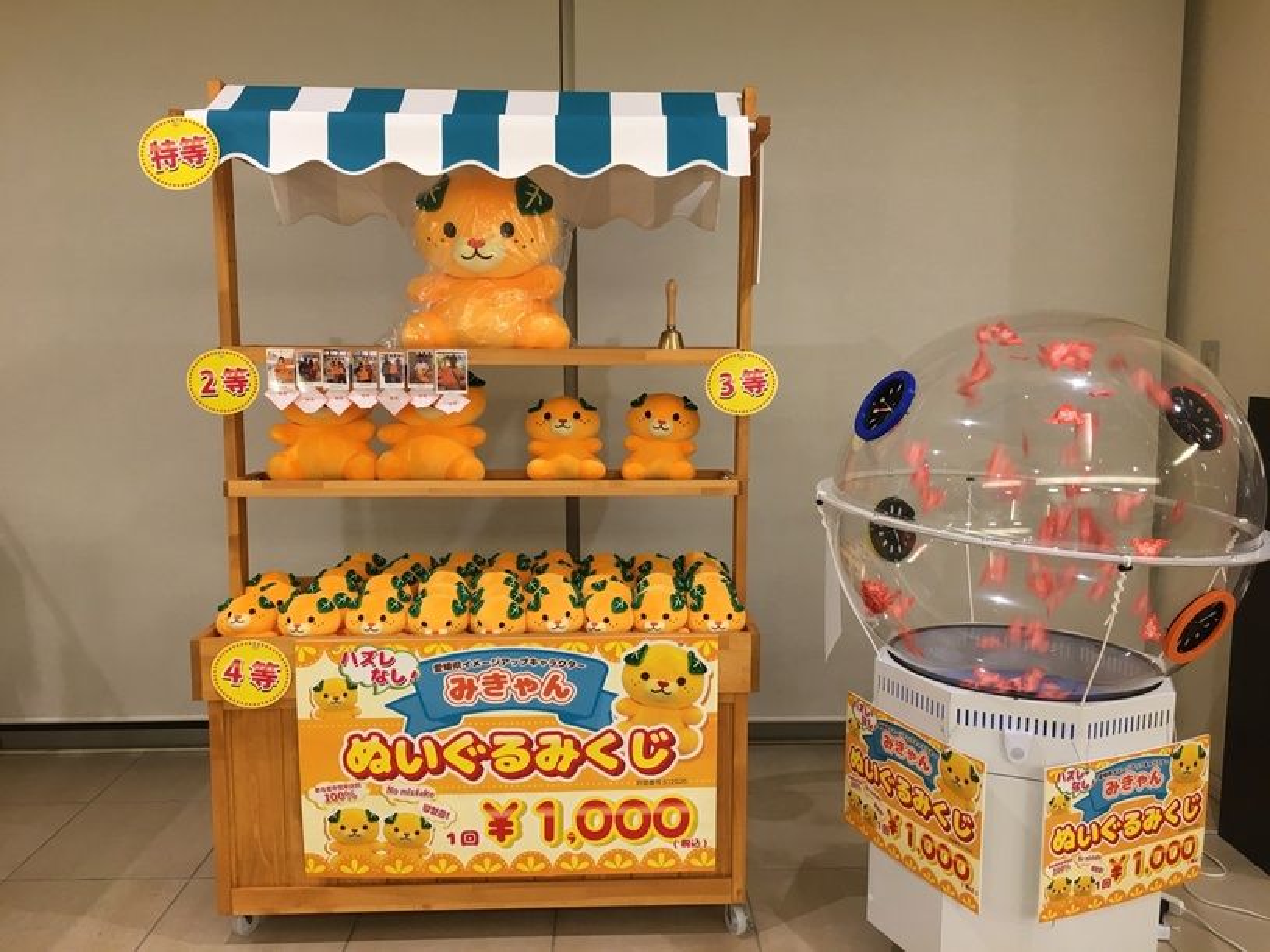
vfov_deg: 48.2
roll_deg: -0.5
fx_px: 1064
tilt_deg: -6.8
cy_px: 476
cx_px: 635
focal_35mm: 29
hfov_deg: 61.7
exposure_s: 1/30
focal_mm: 4.15
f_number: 2.2
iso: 64
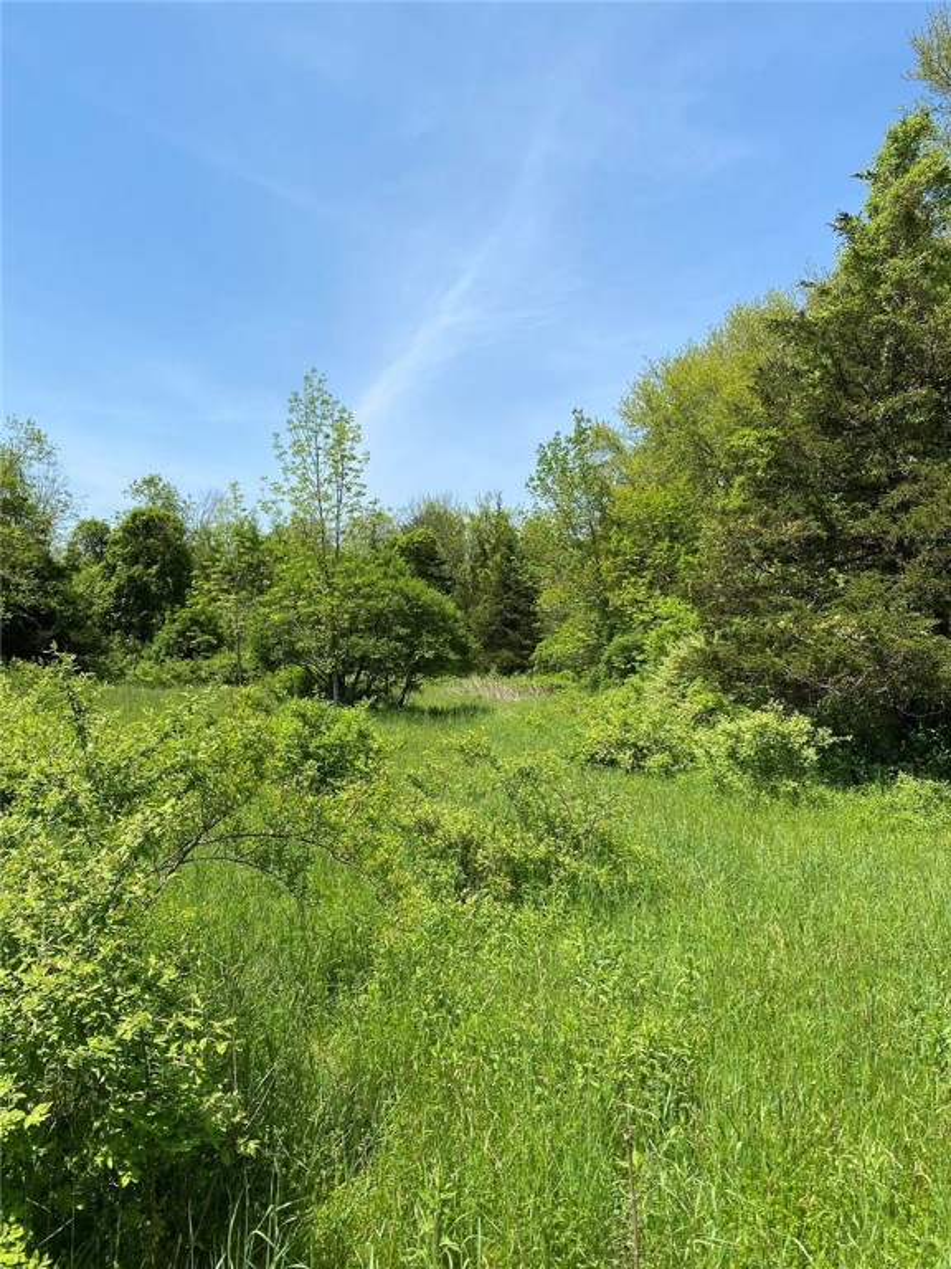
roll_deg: -0.1
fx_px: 952
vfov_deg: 67.3
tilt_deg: +3.0
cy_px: 634
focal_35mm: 26
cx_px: 476
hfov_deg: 53.1
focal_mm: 4.25
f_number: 1.8
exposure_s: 1/2315
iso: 32
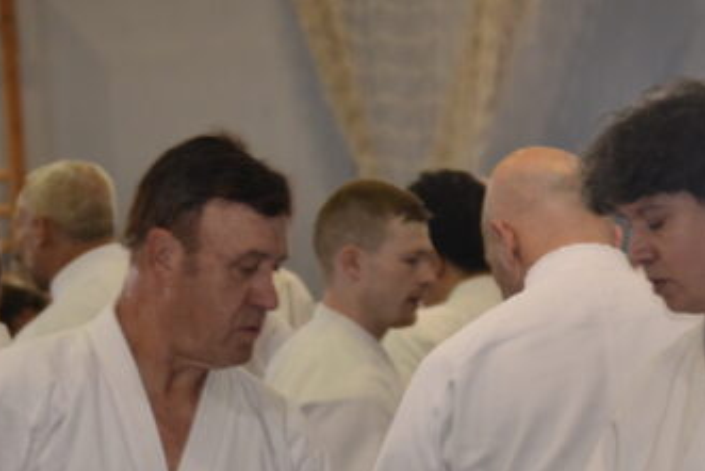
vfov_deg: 2.8
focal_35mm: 487
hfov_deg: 4.2
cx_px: 309
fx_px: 9532
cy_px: 419
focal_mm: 105
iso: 450
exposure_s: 1/60
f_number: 4.8
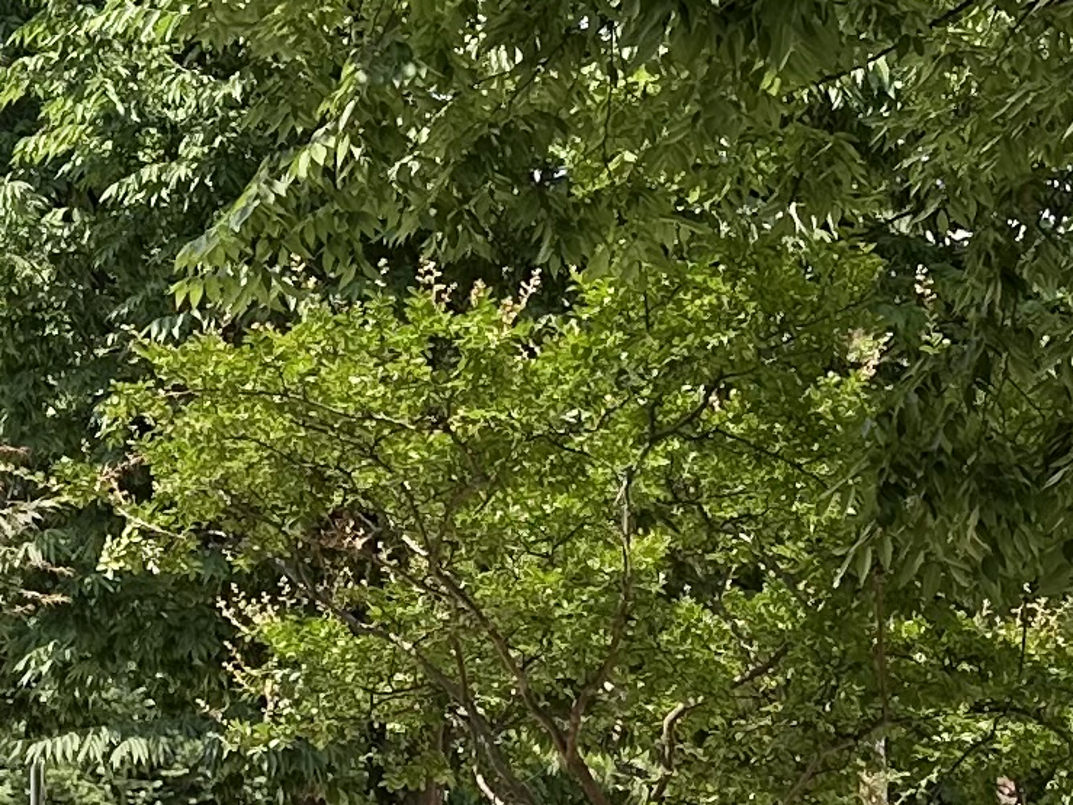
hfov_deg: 15.0
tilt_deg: +1.9
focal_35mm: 131
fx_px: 4060
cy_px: 1022
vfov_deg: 11.1
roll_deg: -0.5
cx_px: 348
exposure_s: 1/1639
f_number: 1.78
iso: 80
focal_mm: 6.86
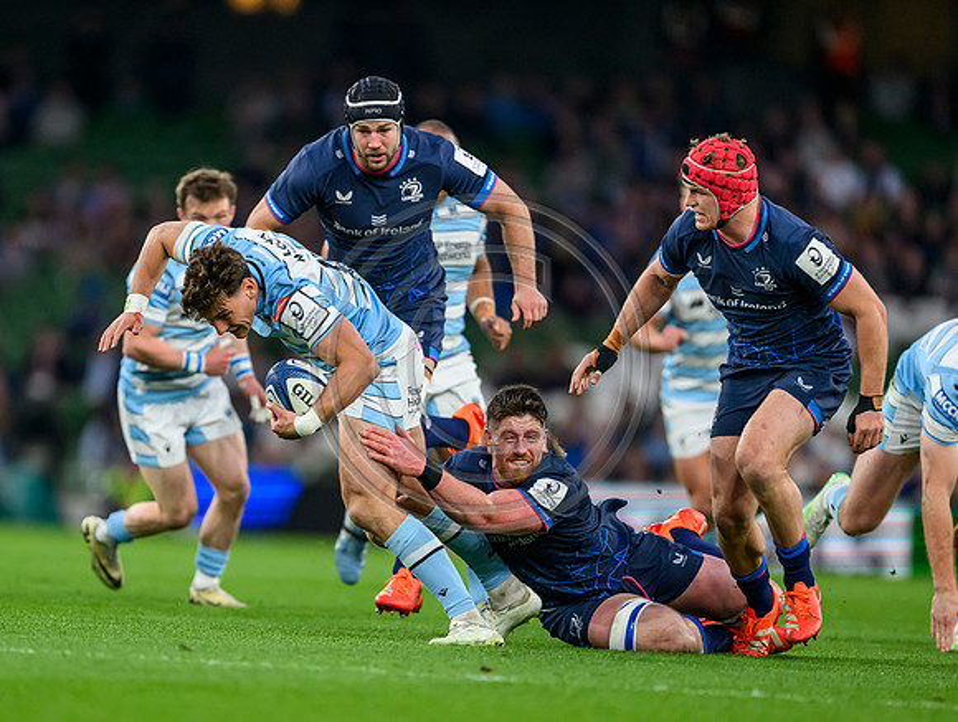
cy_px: 437
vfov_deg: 2.8
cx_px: 399
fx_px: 14747
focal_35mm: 532
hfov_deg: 3.7
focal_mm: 400
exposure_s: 1/3200
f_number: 2.8
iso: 3200
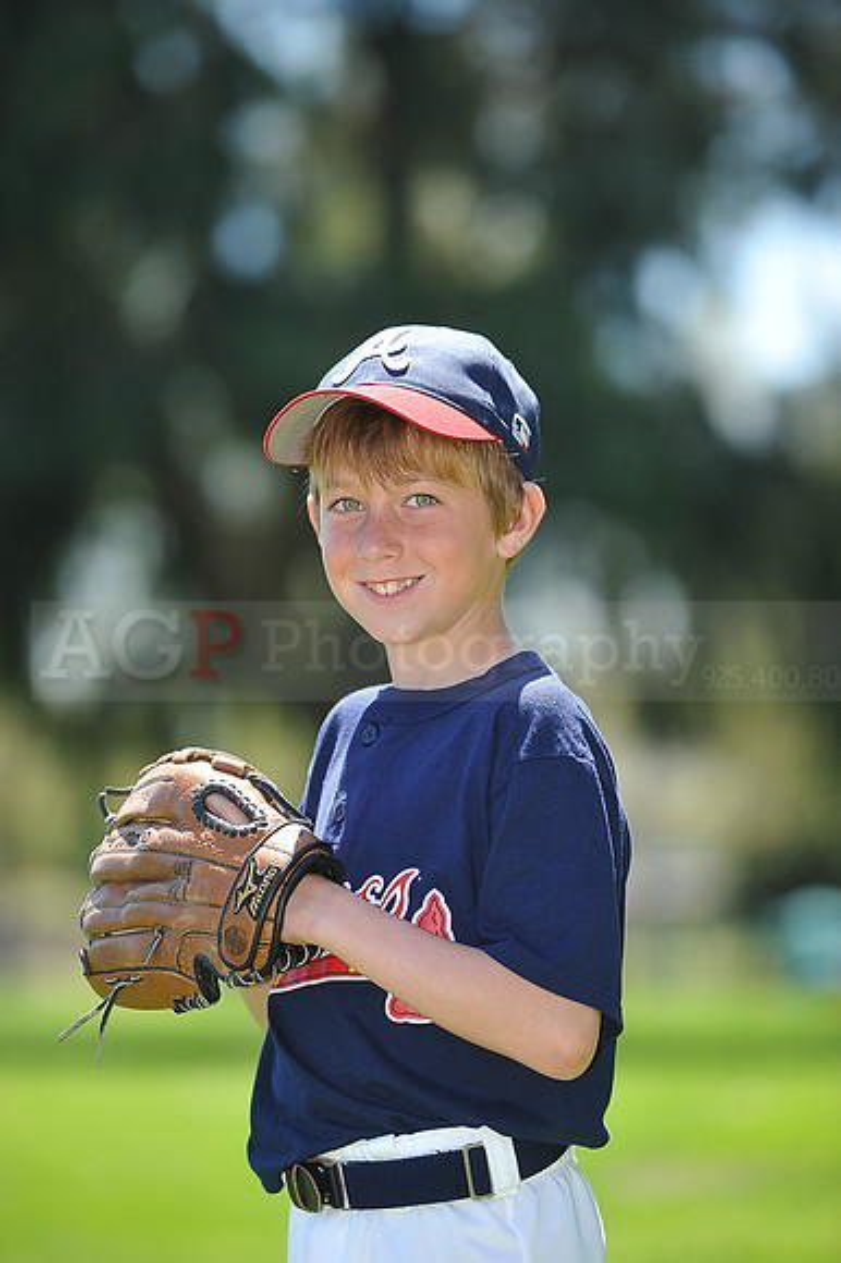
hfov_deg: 6.9
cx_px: 420
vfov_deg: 10.3
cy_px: 632
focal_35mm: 200
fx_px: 7016
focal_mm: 200
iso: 200
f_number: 4.5
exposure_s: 1/400
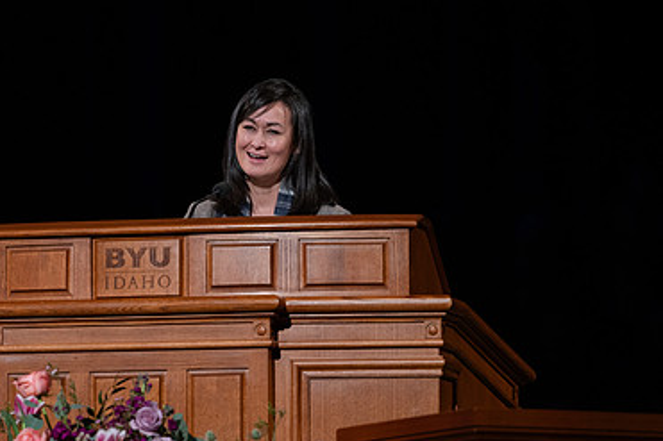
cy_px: 231
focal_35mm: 313
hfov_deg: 6.6
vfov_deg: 4.4
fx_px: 5762
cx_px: 147
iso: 800
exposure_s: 1/250
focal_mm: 200
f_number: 2.8
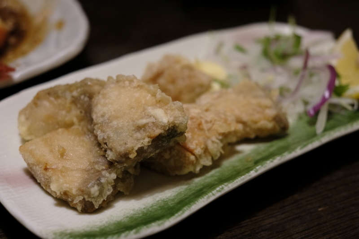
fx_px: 528
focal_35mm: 53
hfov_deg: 37.5
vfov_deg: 25.5
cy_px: 120
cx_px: 180
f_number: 3.6
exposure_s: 1/60
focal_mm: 35
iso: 1600
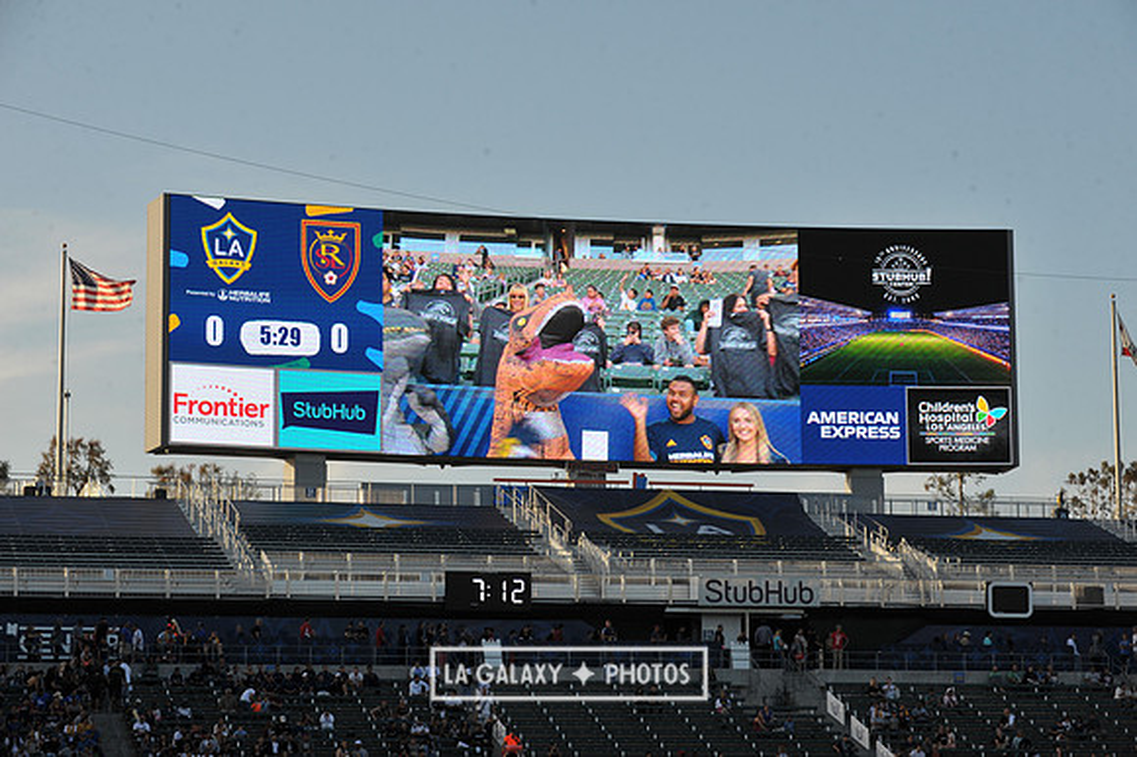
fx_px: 3314
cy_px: 378
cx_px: 568
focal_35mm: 105
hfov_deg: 19.5
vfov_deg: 13.0
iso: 400
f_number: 11
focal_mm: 105
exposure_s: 1/500
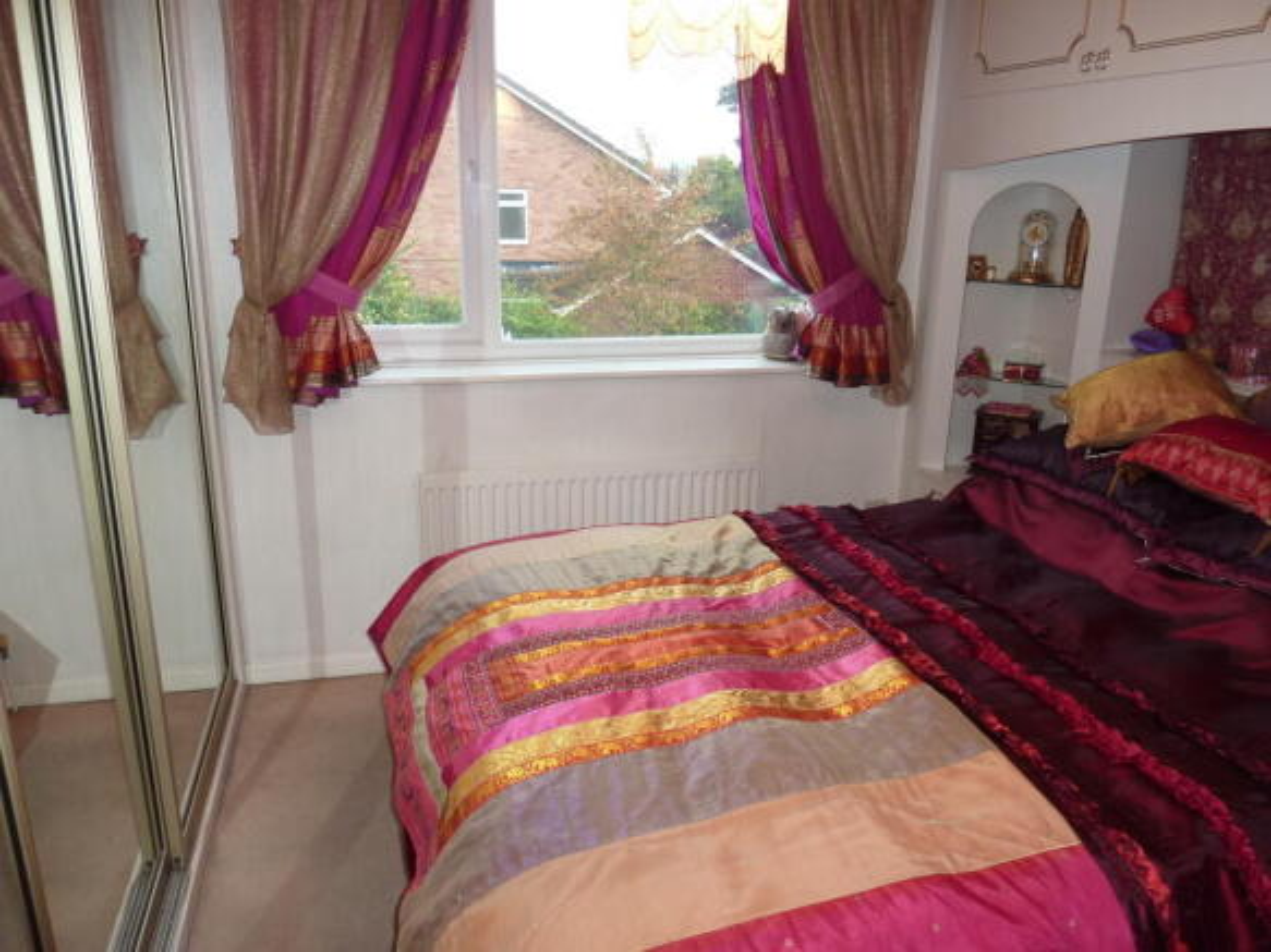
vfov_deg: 54.9
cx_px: 636
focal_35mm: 25
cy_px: 476
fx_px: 918
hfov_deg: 69.4
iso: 125
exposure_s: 1/30
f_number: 3.3
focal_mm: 4.1
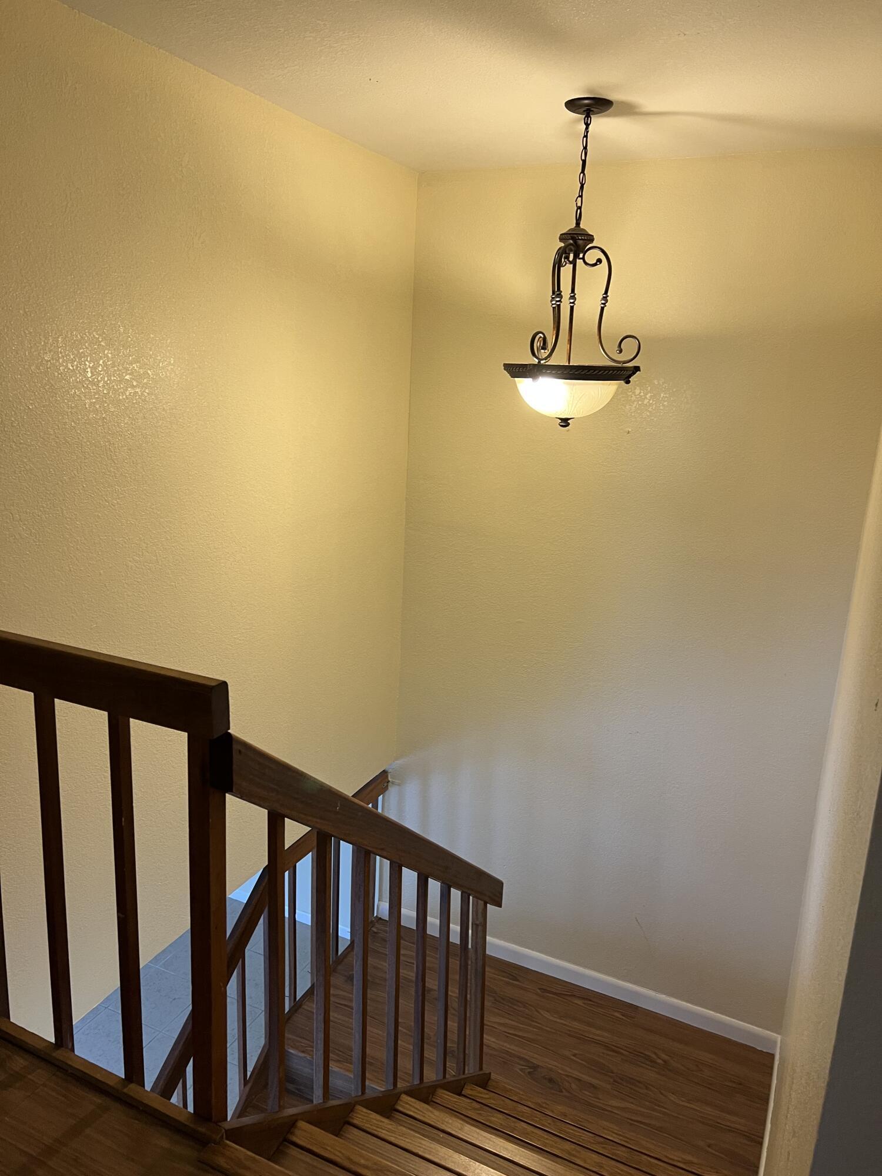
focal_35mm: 26
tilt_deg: -14.8
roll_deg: -2.0
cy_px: 588
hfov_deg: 53.1
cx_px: 441
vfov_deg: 67.3
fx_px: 883
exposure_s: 1/60
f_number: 1.5
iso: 100
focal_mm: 5.7
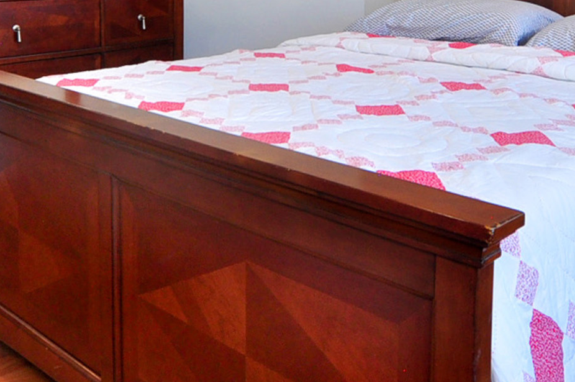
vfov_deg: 26.4
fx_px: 750
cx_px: 263
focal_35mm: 47
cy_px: -35
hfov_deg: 41.9
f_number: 5.6
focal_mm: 10
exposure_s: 1/50
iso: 400
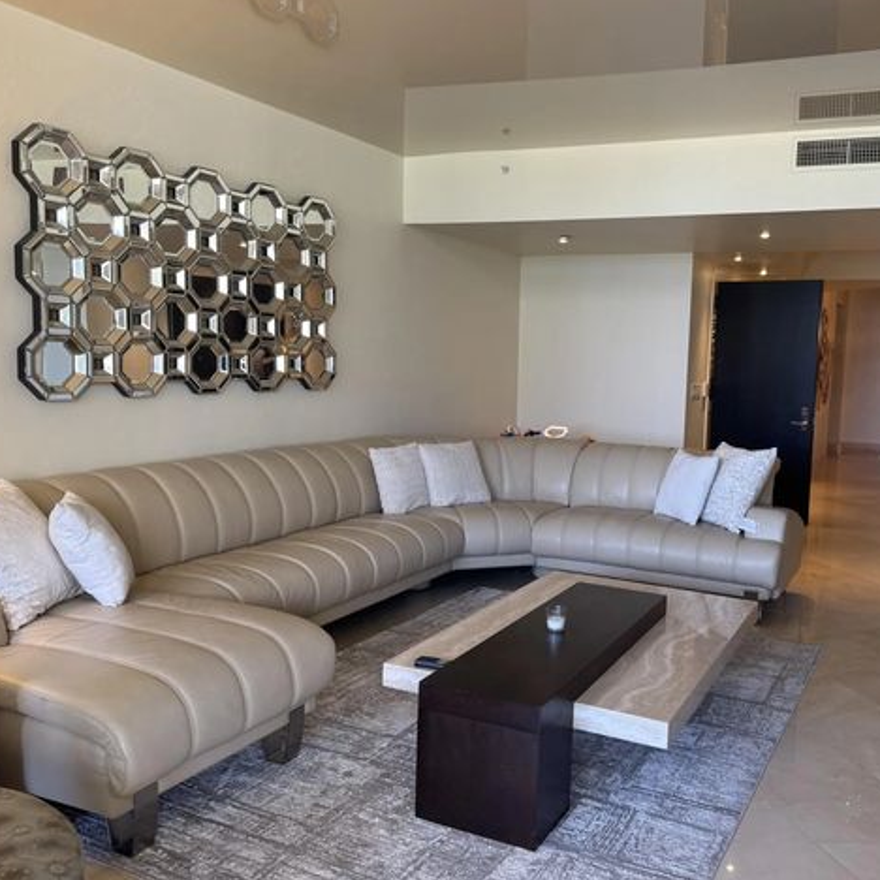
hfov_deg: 54.7
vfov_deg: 55.6
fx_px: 834
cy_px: 432
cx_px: 575
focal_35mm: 29
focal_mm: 6.76
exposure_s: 1/60
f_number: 1.78
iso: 125
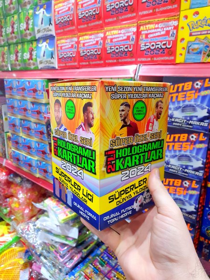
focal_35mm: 26
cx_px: 105
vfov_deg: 67.3
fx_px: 210
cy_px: 140
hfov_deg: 53.1
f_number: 2.4
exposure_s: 1/50
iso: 500
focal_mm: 4.32
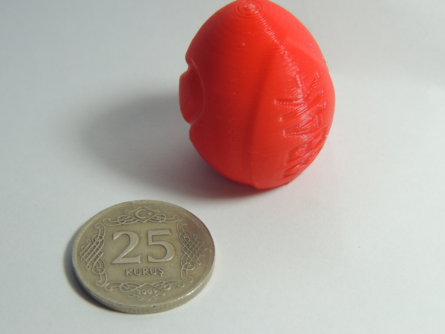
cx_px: 222
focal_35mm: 75
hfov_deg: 26.0
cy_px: 167
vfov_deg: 19.6
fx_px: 964
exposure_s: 1/100
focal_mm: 13.3
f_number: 3.9
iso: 360
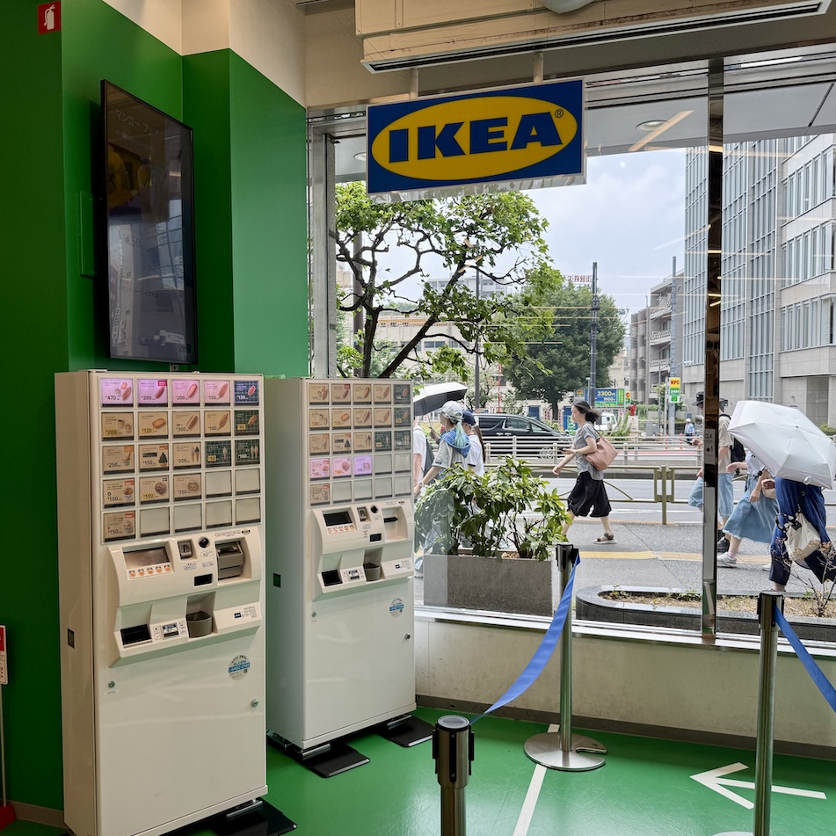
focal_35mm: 29
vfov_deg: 55.6
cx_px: 384
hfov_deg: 55.6
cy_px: 424
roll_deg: -0.5
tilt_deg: -2.5
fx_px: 792
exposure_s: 1/868
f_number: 1.78
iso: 80
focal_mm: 6.76
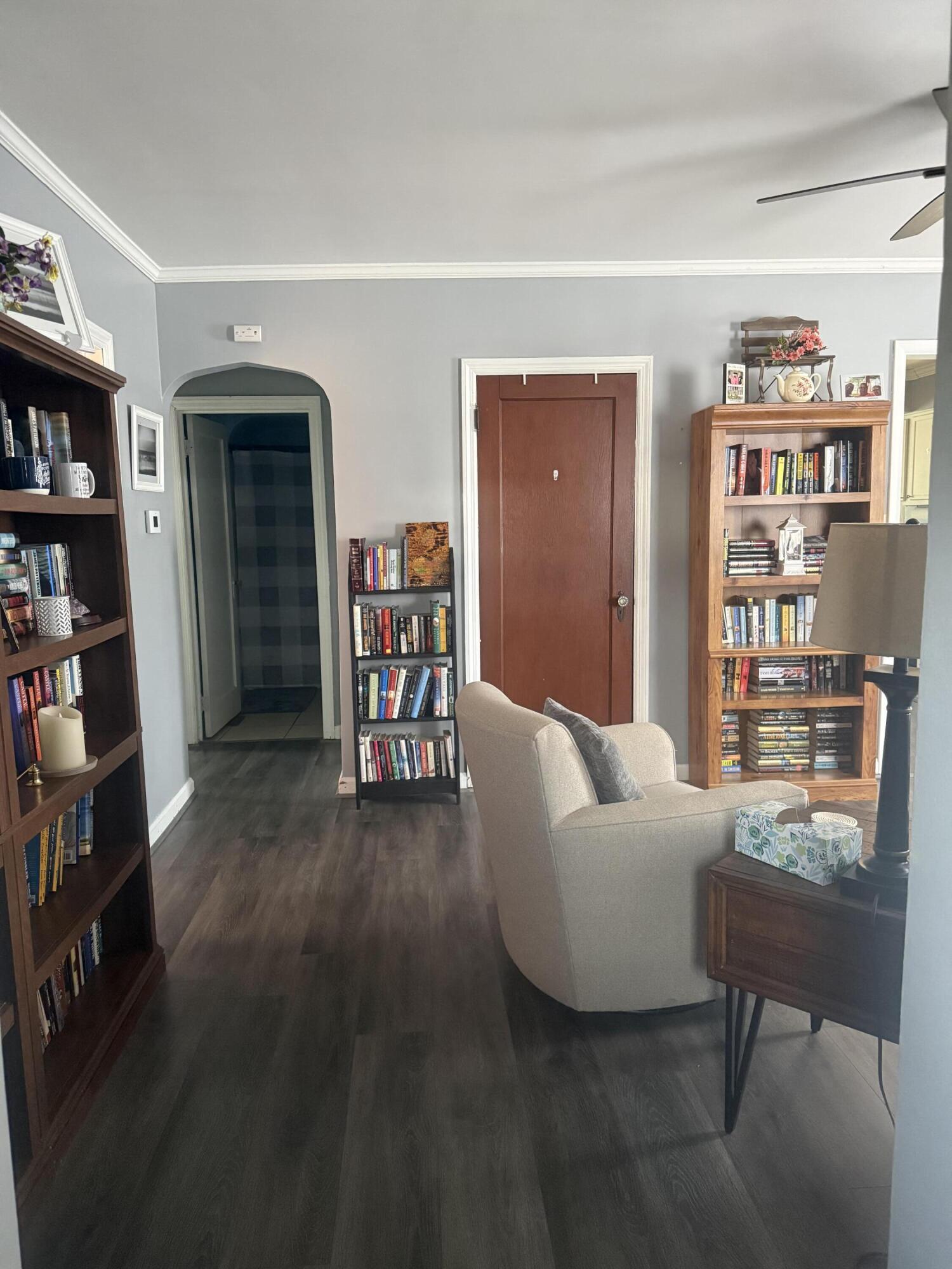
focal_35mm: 24
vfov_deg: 71.6
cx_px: 476
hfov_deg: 56.8
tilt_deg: -6.3
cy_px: 634
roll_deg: +0.2
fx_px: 880
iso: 800
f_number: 1.78
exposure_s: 1/60
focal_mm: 6.76
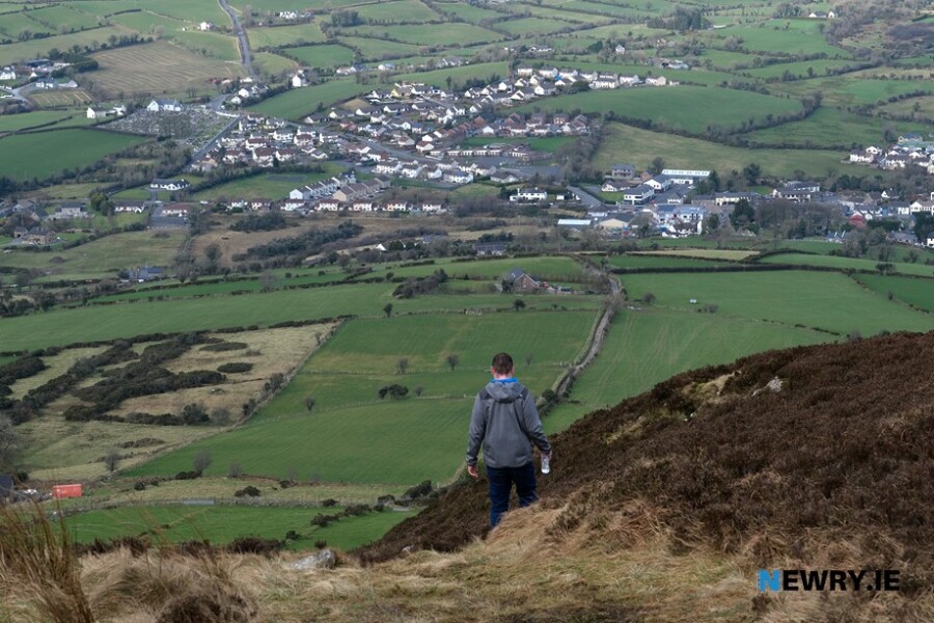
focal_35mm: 92
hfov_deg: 22.1
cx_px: 467
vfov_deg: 14.9
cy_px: 312
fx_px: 2387
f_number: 7.1
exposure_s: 1/350
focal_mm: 61
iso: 400
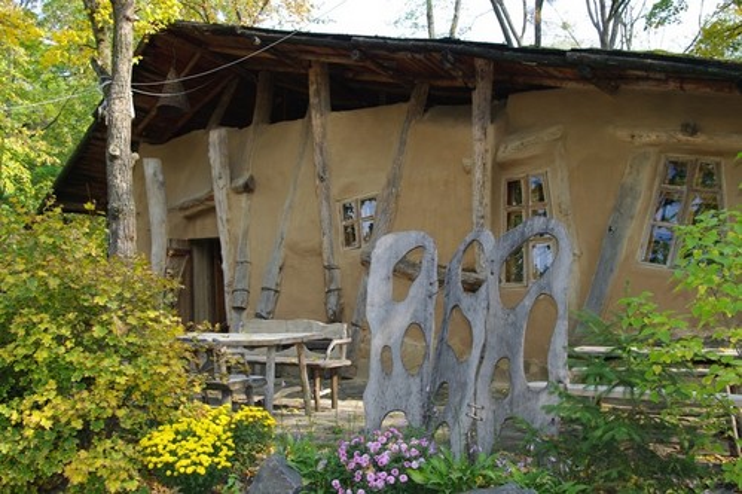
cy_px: 247
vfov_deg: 36.8
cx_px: 371
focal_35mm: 36
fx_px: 741
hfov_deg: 53.2
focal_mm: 24
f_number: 6.7
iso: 400
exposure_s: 1/180
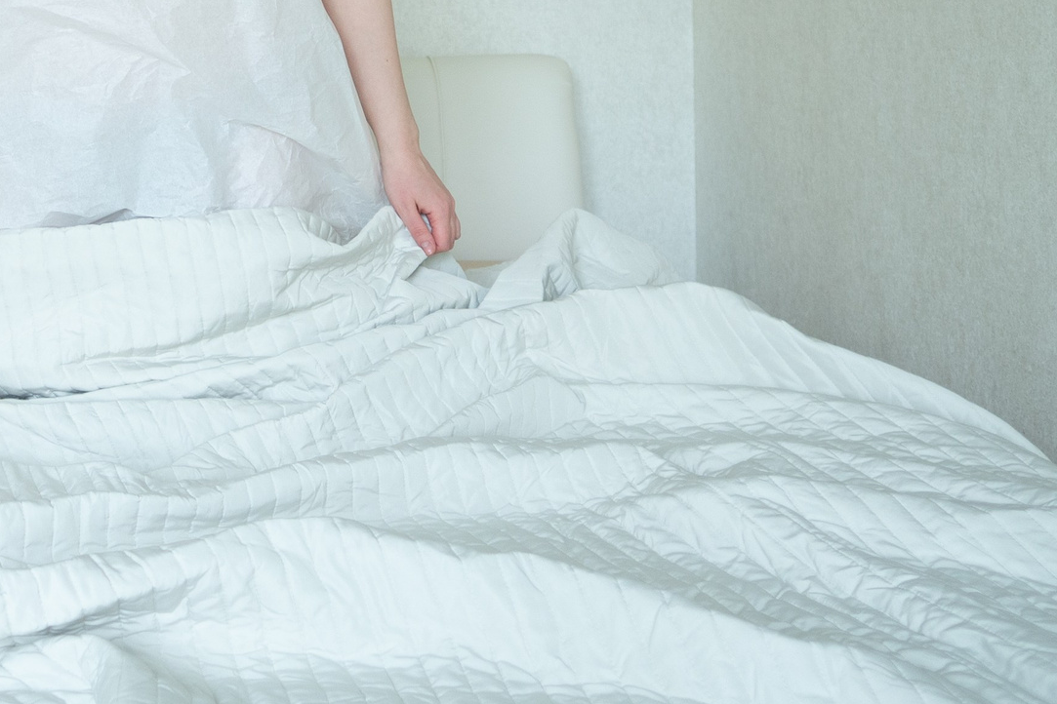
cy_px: -69
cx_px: 72
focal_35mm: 59
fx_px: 1732
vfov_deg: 21.8
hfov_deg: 32.0
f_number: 2
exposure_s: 1/60
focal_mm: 12
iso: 250
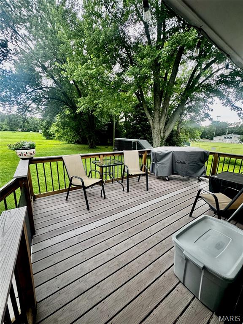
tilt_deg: -13.4
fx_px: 131
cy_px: 162
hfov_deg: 85.7
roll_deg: -1.6
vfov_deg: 102.1
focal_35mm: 14
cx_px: 122
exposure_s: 1/99
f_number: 2.2
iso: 250
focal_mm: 2.22
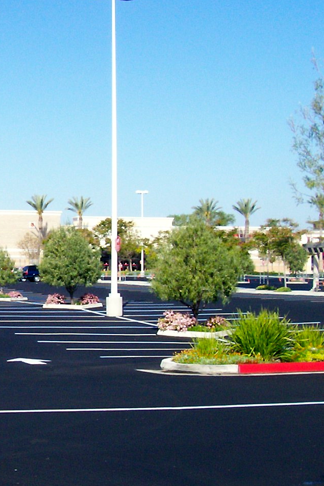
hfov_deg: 17.3
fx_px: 1026
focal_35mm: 76
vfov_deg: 26.6
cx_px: -38
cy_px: 274
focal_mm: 5.6
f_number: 5.1
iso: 80
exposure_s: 1/328
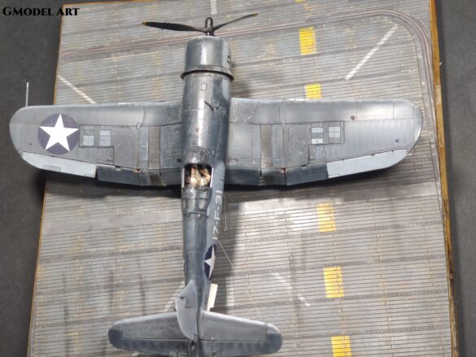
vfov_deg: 28.0
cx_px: 238
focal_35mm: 52
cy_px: 178
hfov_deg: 36.8
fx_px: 715
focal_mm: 5.55
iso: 222
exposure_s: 1/50
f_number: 2.4
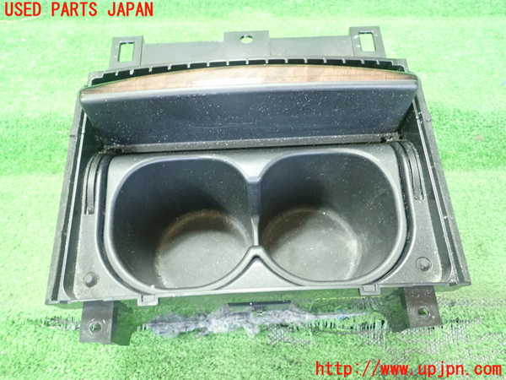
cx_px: 253
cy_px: 190
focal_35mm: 30
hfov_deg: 60.0
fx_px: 439
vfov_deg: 46.8
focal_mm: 5.5
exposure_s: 1/50
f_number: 2.3
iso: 800
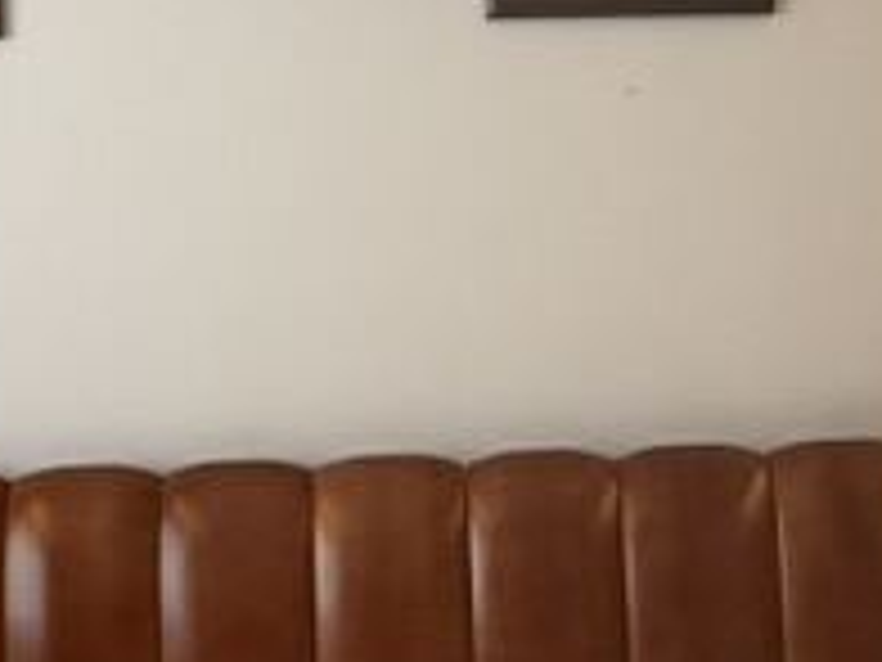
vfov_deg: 20.2
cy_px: 351
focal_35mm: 73
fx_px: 1860
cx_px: 436
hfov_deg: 26.7
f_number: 2.2
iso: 320
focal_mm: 2.22
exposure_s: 1/50
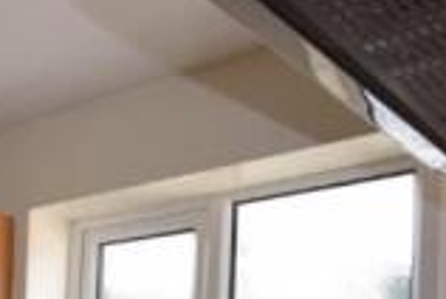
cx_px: -202
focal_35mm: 62
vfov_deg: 20.3
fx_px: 770
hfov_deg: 25.4
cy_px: 377
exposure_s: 1/200
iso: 280
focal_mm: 10
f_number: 4
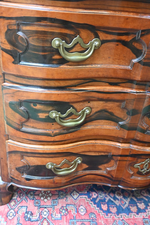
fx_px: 220
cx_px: 75
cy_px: 112
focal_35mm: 35
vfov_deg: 54.1
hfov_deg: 37.6
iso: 2800
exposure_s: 1/125
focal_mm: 23.5
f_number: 3.8
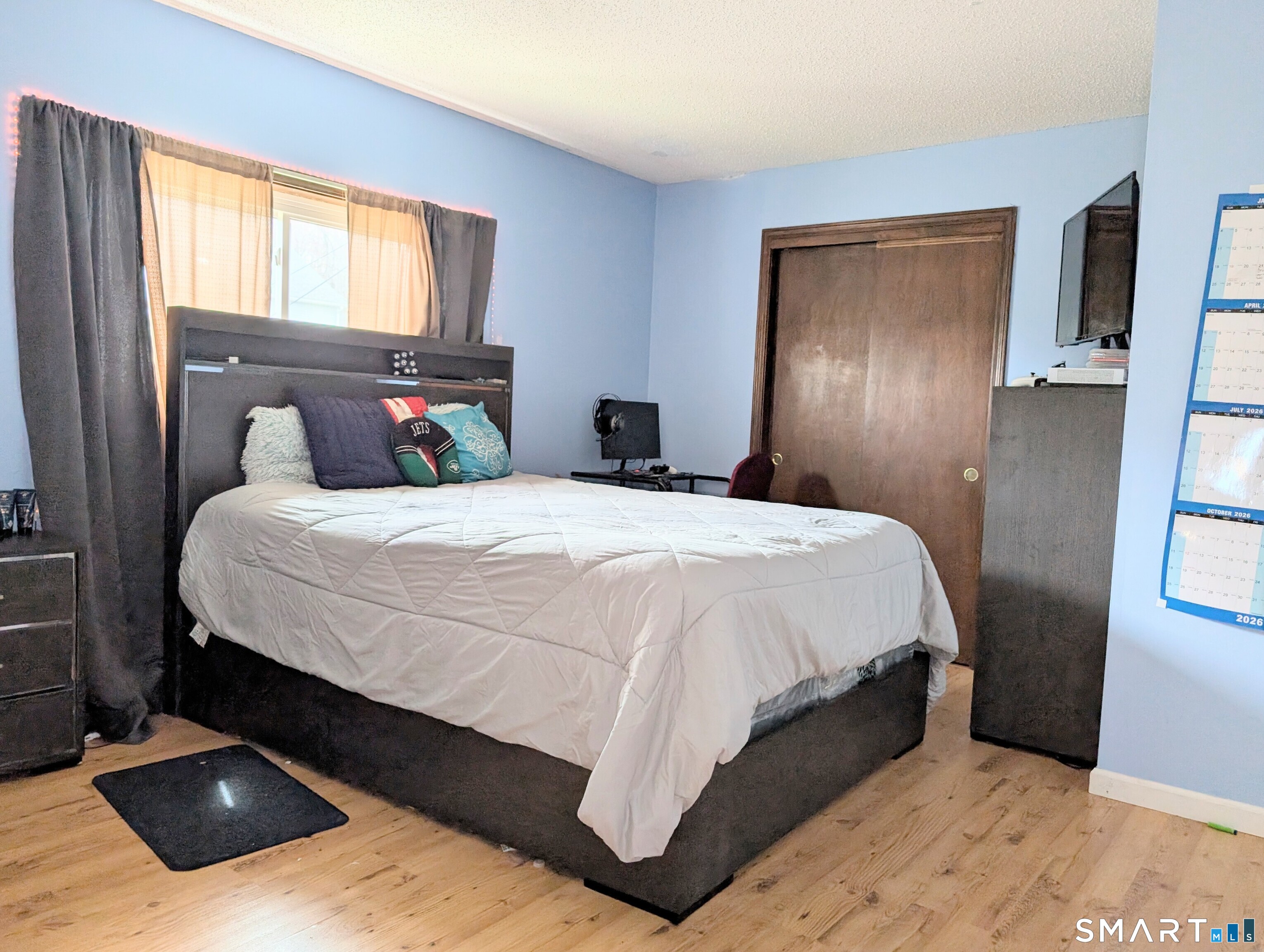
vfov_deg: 56.9
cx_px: 632
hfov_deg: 71.5
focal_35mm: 24
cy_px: 476
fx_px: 878
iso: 42
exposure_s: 1/147
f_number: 1.68
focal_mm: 6.9
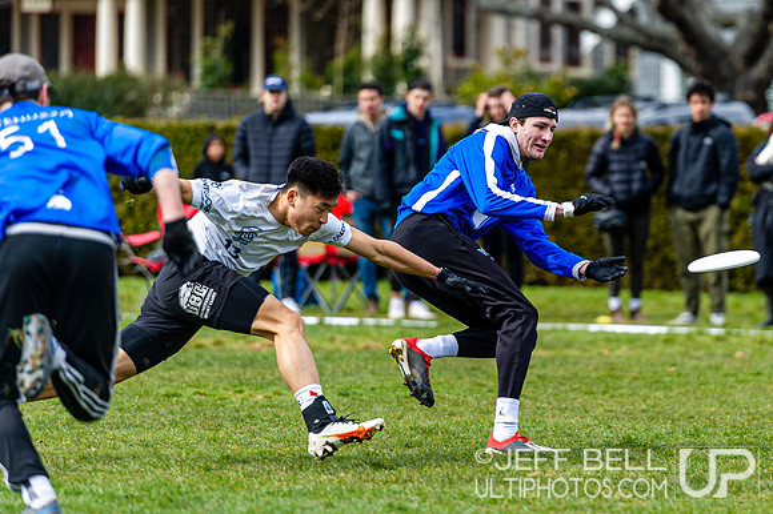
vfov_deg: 4.8
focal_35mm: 287
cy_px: 240
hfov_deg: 7.2
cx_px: 552
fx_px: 6158
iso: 200
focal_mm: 200
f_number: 2.8
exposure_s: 1/1600
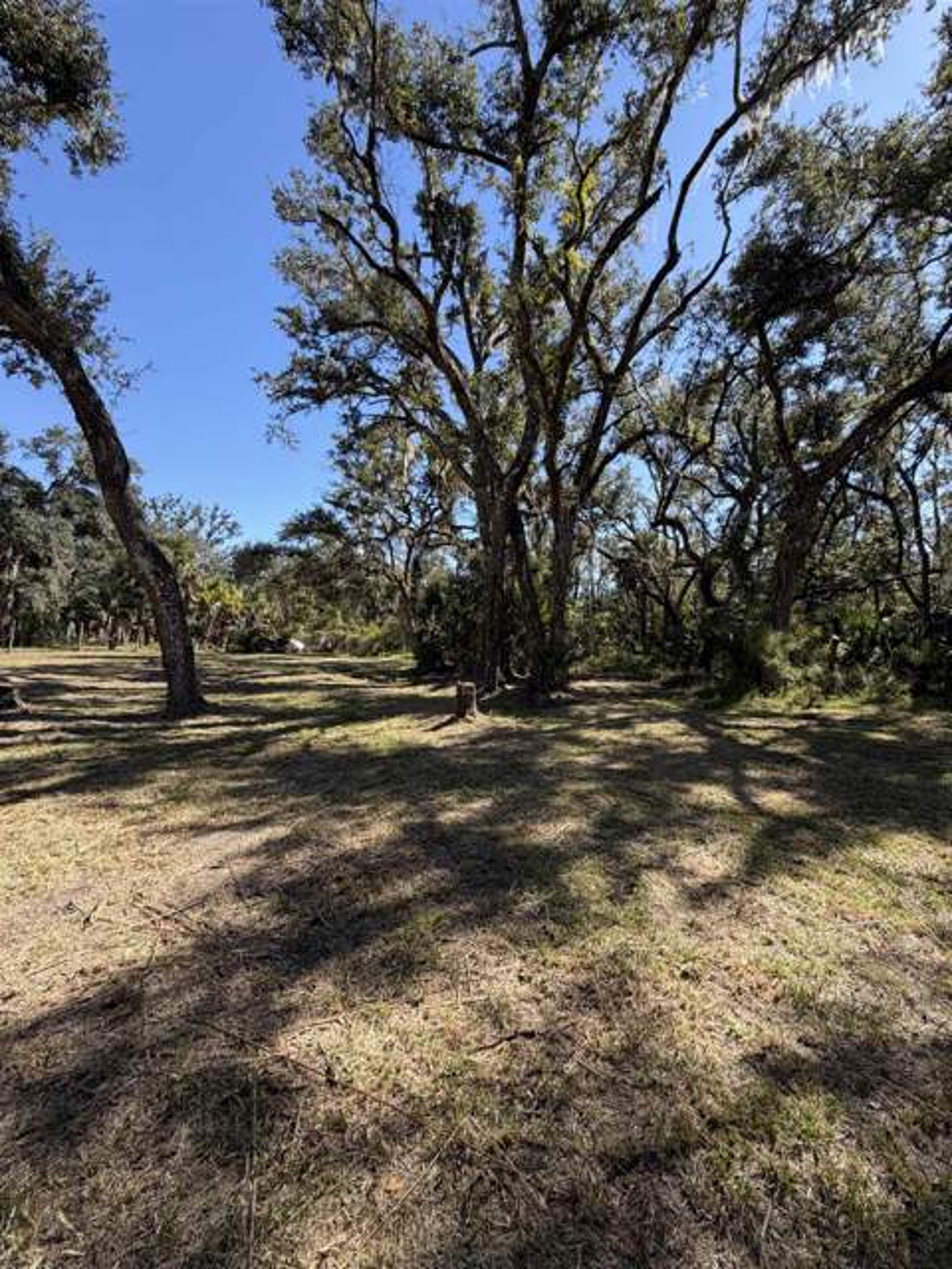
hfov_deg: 85.7
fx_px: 513
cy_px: 634
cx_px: 476
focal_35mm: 14
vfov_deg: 102.1
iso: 40
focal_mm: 2.22
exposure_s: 1/522
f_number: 2.2
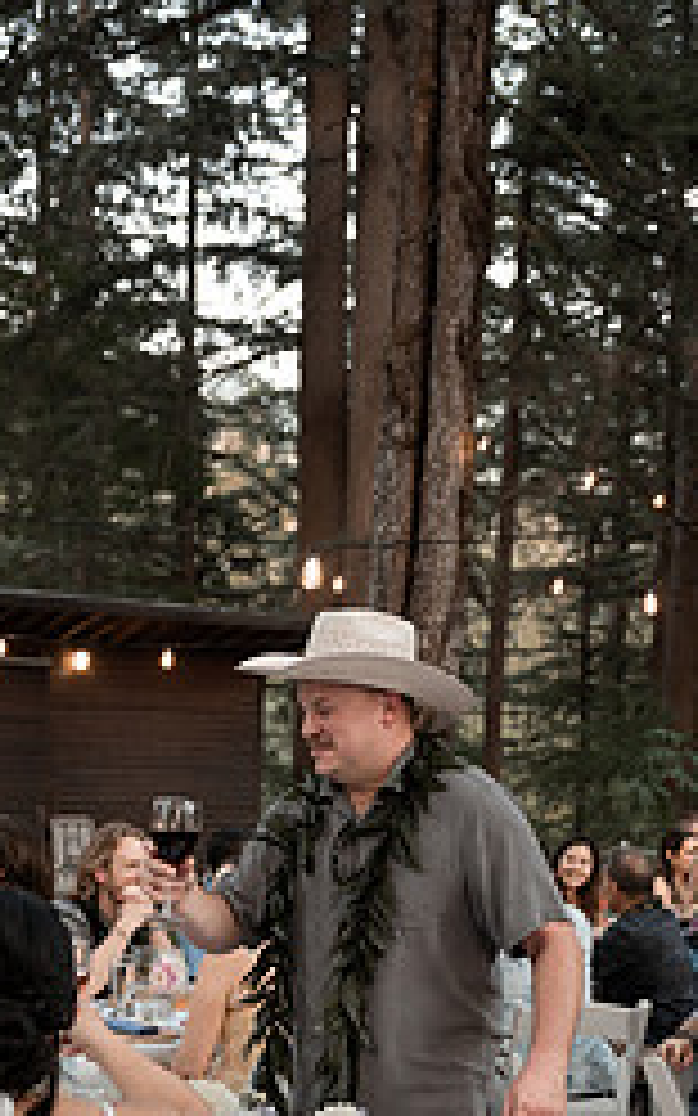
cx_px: 113
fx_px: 1857
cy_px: 940
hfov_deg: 21.0
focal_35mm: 61
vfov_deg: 32.3
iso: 1000
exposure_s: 1/640
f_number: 2.8
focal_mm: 33
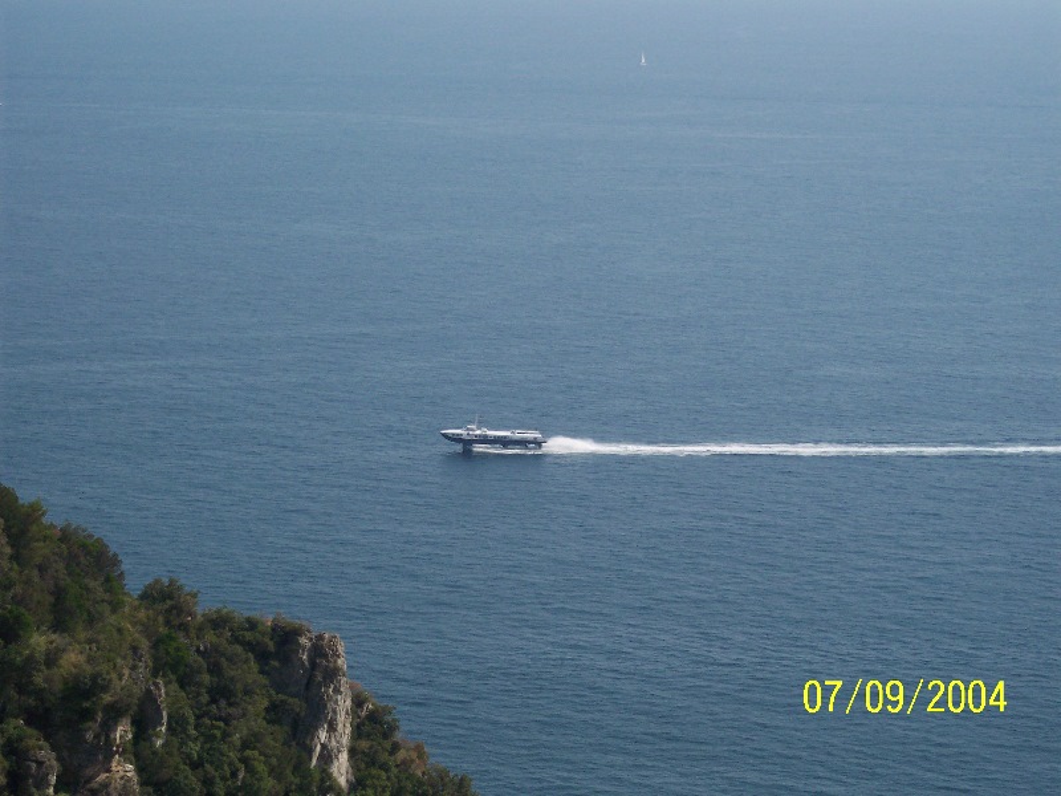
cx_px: 530
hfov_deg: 17.3
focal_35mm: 114
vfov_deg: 13.0
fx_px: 3494
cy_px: 398
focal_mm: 24
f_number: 8
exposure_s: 1/350
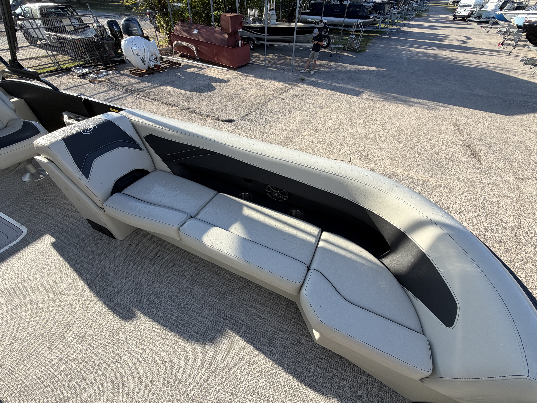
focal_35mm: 14
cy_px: 202
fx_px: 217
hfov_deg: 102.1
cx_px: 268
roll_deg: +0.5
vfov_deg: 85.7
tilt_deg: -44.9
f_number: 2.2
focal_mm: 2.22
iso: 40
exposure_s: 1/574
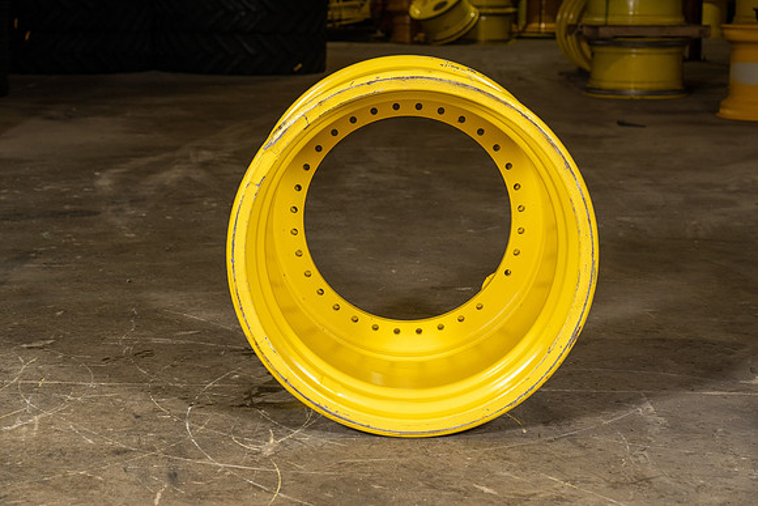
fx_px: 1558
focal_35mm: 74
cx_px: 379
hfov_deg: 27.3
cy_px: 253
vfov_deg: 18.4
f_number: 5.6
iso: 800
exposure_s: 1/80
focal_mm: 74
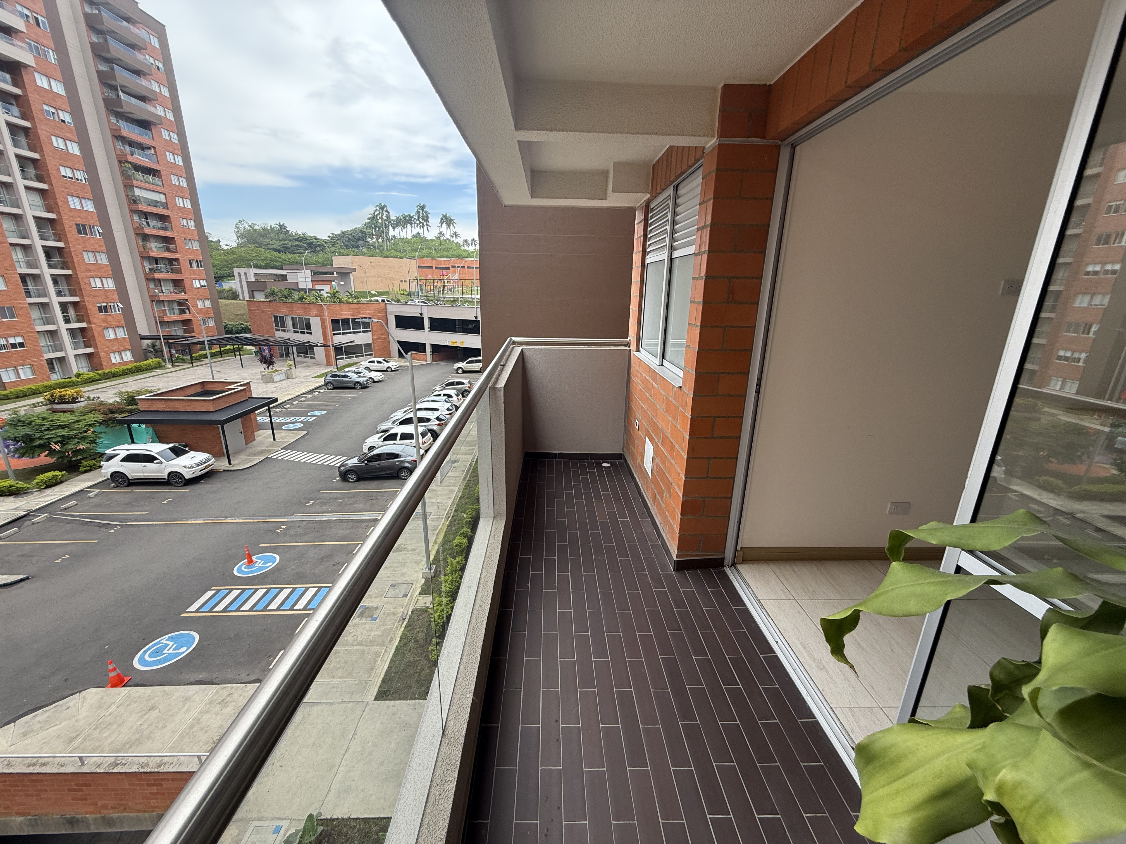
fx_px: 455
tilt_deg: -15.9
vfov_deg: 85.7
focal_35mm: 14
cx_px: 563
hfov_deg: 102.1
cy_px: 422
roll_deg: -1.4
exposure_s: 1/241
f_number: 2.2
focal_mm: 2.22
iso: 50
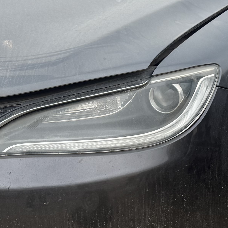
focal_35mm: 101
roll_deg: +0.2
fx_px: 753
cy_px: 142
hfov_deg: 17.2
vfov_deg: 17.2
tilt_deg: -13.8
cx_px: 104
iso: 80
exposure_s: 1/1385
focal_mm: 6.76
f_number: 1.78
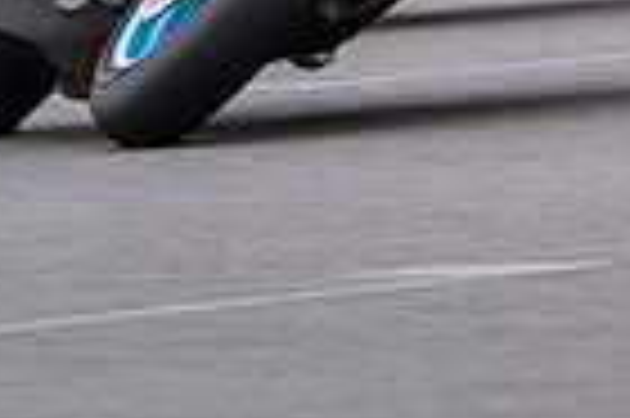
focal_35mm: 2218
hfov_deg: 0.9
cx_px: 573
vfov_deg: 0.6
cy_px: -497
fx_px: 38769
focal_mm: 400
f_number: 8
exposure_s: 1/250
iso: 320
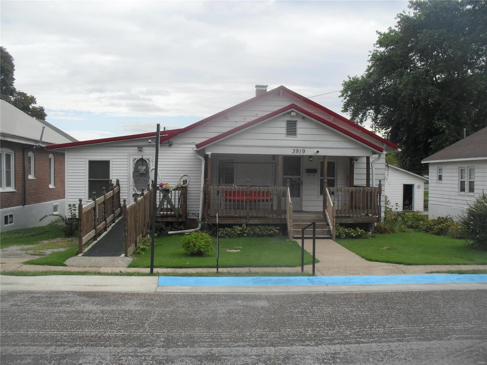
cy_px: 182
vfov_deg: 40.7
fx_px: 492
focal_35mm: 35
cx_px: 244
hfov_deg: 52.6
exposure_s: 1/180
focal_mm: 6.3
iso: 100
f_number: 8.4
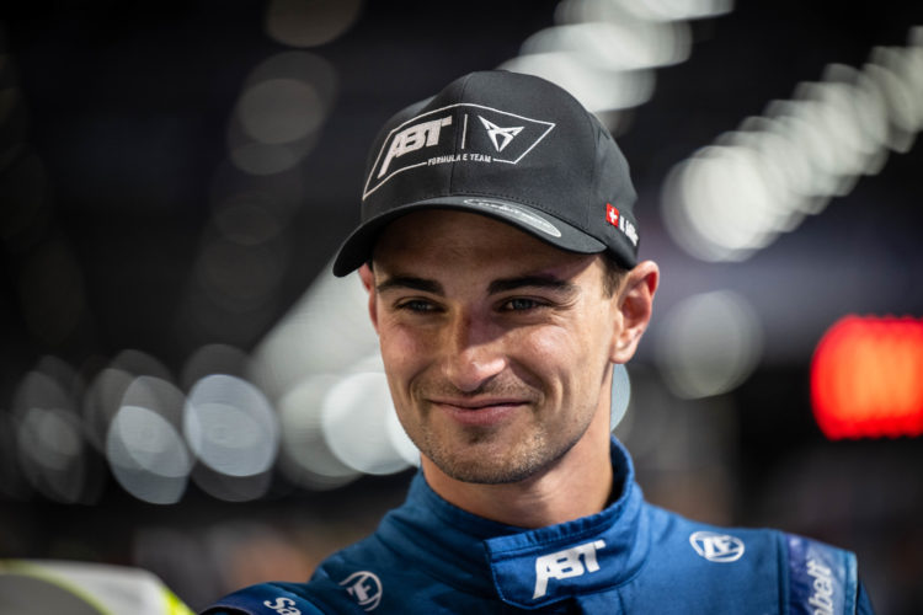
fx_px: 5127
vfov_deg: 6.9
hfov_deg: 10.3
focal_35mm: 200
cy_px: 308
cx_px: 462
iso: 1000
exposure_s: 1/400
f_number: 2.8
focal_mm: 200
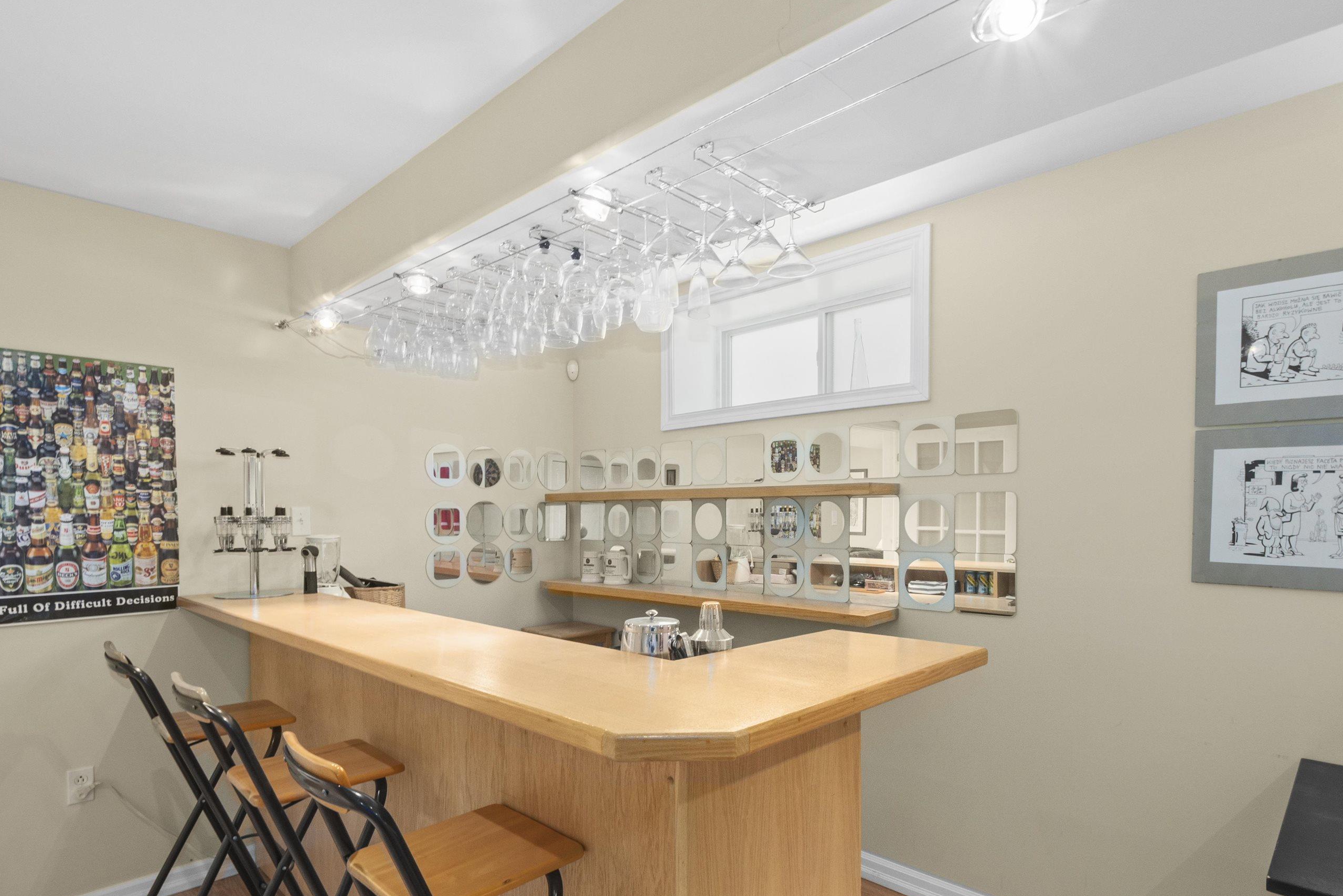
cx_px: 676
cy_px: 507
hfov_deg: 90.0
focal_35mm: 18
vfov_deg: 67.1
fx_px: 671
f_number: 10
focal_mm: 10
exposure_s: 1/1.67
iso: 400
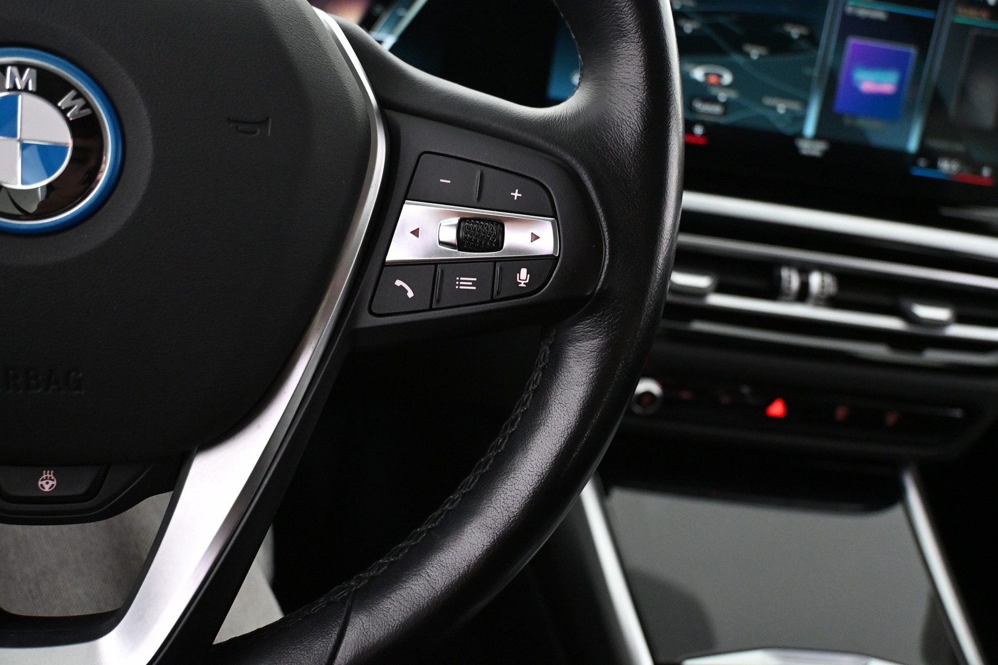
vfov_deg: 44.6
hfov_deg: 63.2
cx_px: 499
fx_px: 811
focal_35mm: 29
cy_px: 332
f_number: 3.8
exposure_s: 1/60
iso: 4000
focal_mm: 19.5
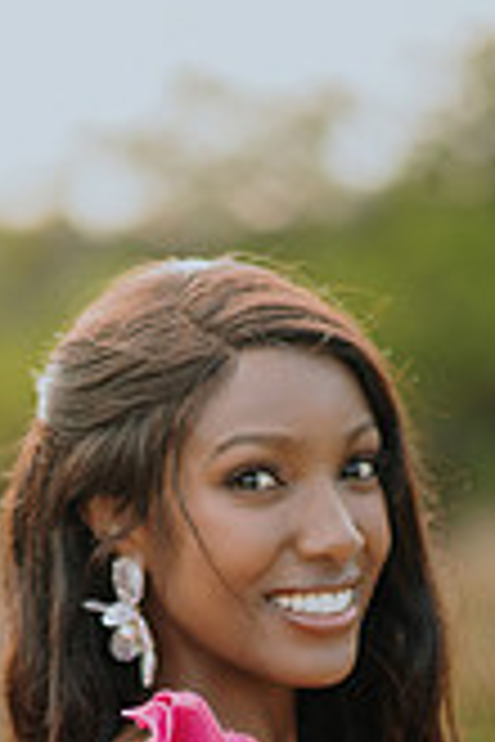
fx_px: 3258
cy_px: 926
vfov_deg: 12.6
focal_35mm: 158
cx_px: 189
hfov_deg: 8.7
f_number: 1.4
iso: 50
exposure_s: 1/640
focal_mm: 58
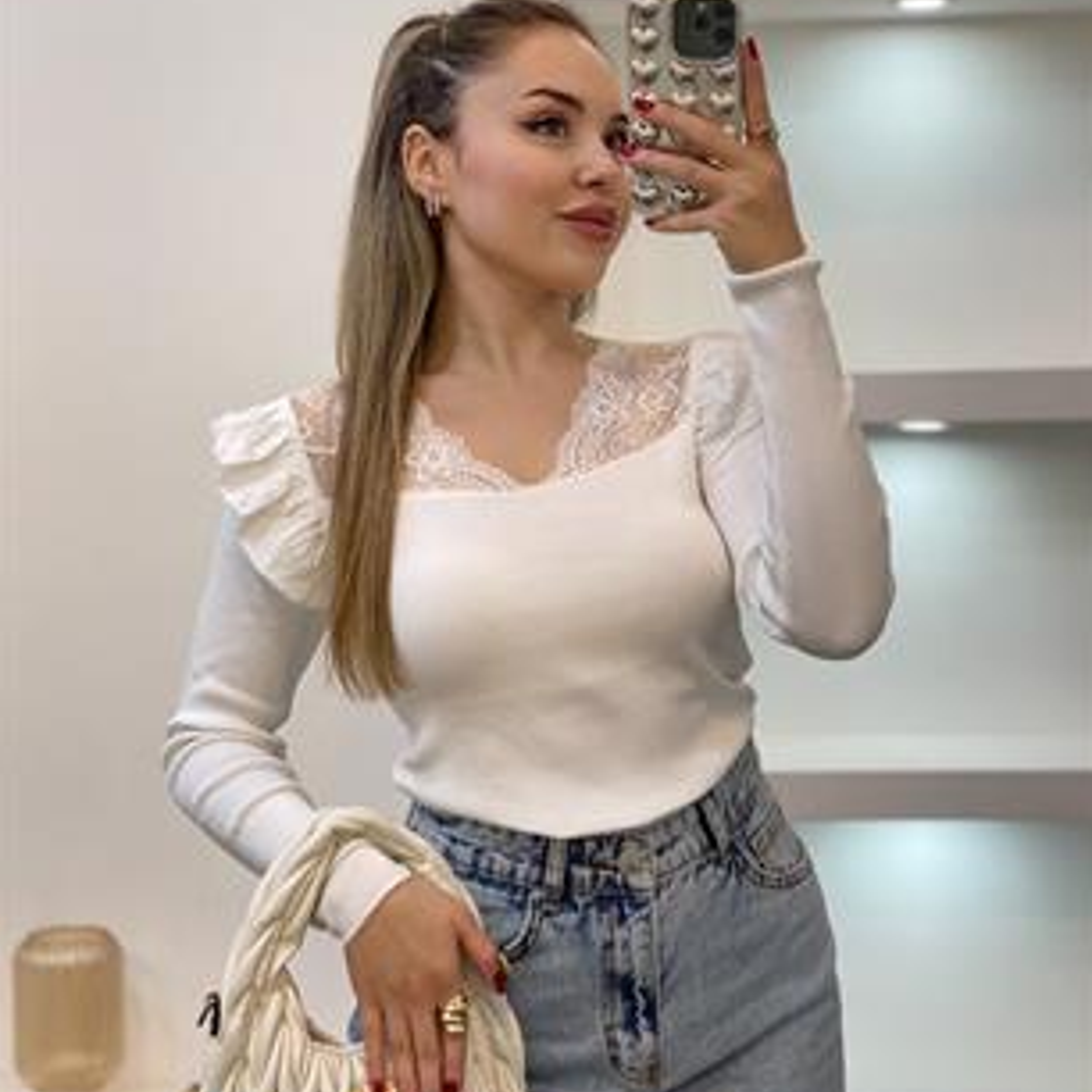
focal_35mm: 62
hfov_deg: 27.7
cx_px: 546
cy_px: 512
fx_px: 2213
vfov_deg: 27.7
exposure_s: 1/100
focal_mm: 6
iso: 64
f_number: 2
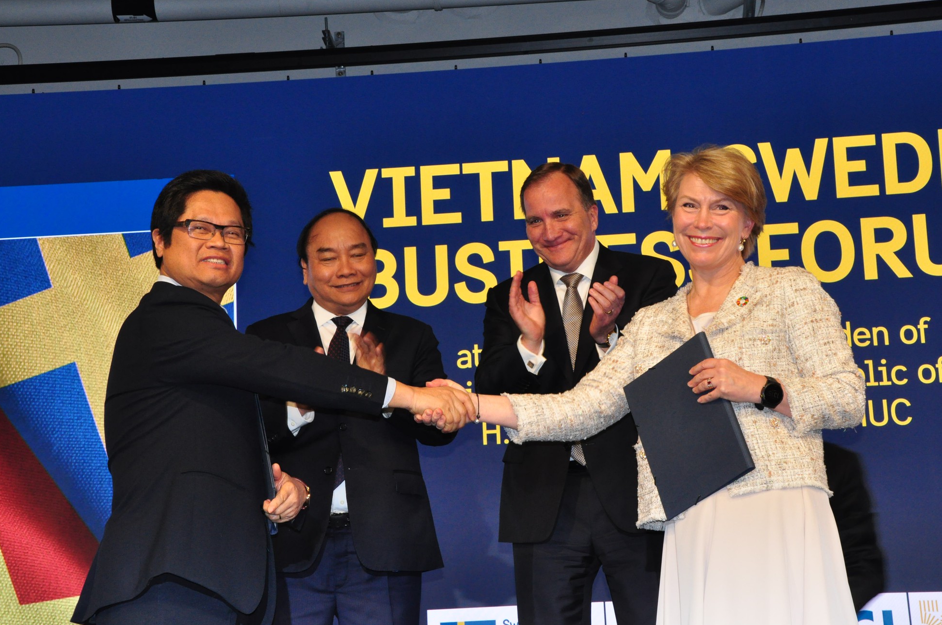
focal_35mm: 89
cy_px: 312
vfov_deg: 15.3
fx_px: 2326
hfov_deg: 22.9
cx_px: 476
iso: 1000
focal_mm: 58
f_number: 11
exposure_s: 1/60
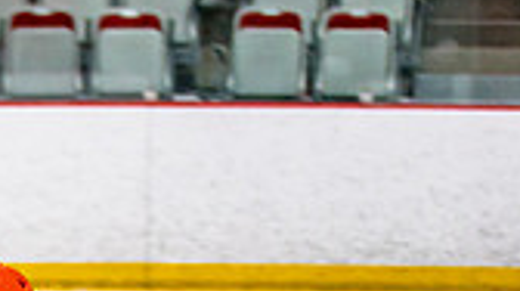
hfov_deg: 5.6
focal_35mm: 379
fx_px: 5219
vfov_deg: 3.2
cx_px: -268
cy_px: 731
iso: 640
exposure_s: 1/640
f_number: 2.8
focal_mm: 70
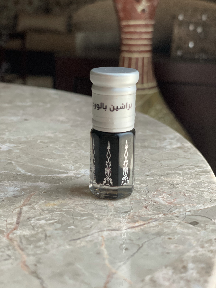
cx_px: 108
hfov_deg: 28.0
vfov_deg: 36.8
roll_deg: -2.1
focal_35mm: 52
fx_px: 433
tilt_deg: -15.4
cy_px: 144
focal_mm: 6
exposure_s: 1/122
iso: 125
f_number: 2
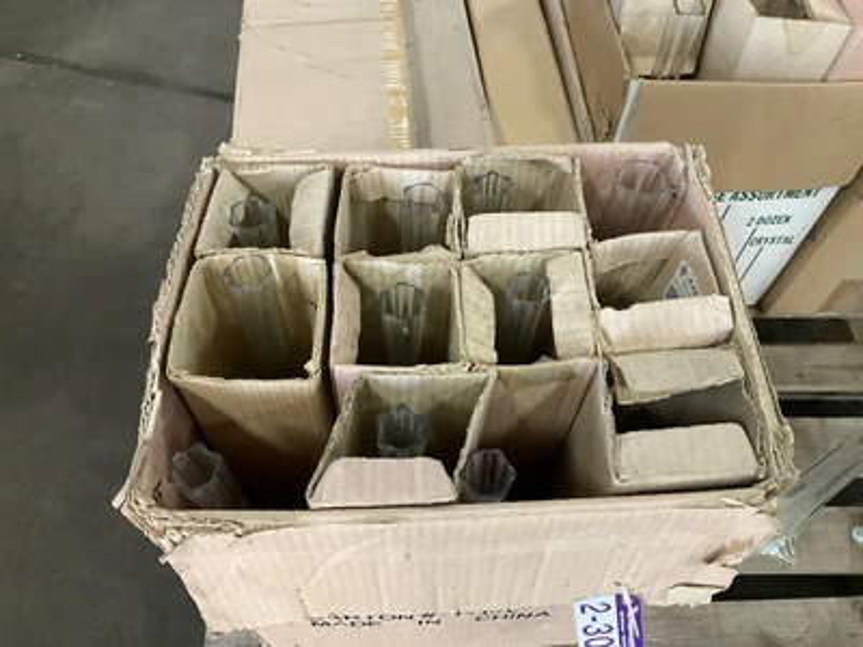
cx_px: 432
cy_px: 324
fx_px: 723
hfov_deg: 61.7
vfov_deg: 48.2
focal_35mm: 29
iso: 160
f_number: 1.8
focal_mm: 3
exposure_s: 1/60
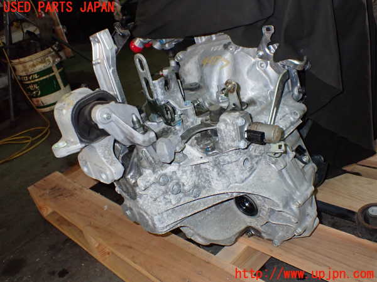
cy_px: 141
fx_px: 392
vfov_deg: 39.7
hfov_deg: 51.4
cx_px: 188
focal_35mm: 36
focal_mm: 6.37
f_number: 7.1
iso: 800
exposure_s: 1/40
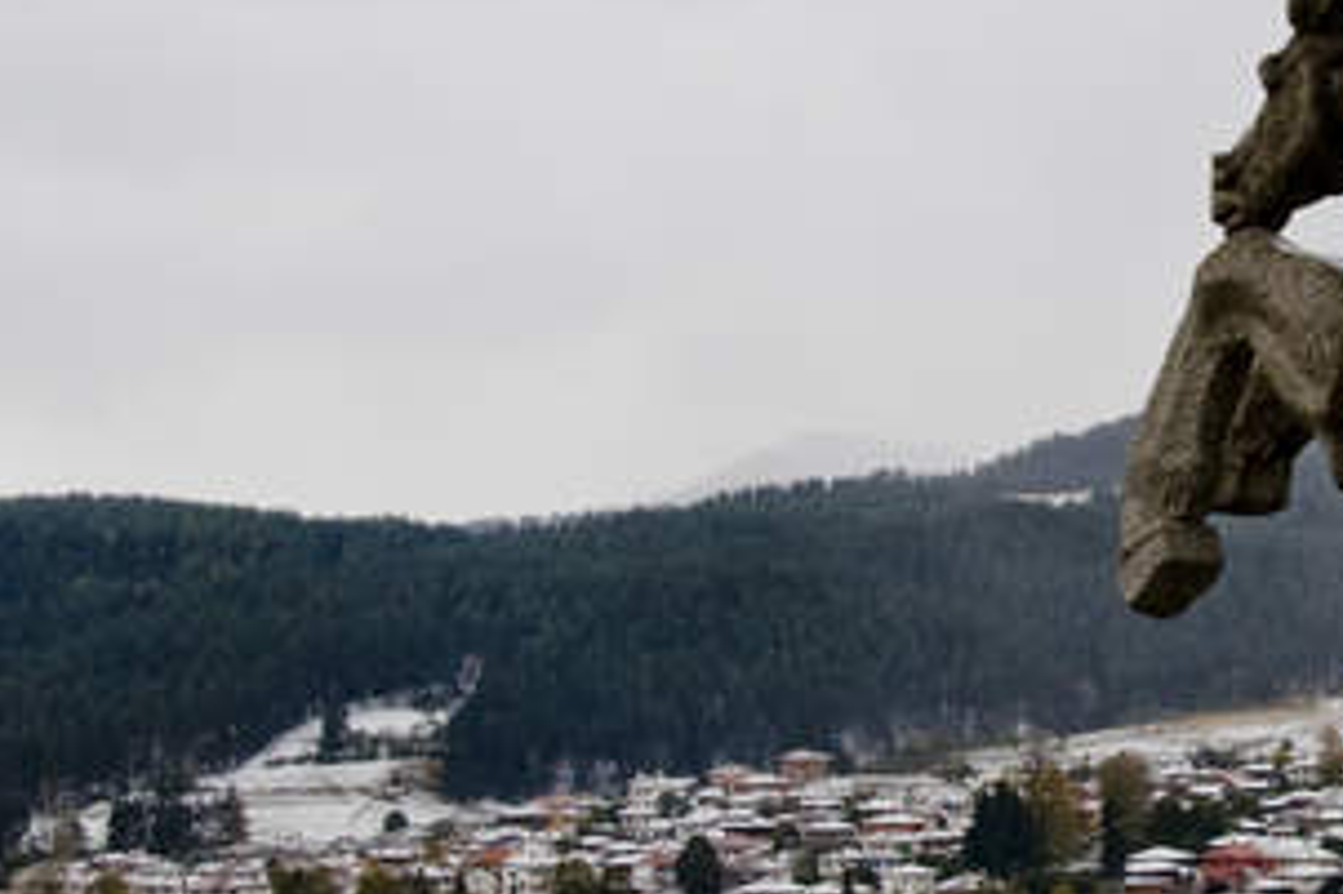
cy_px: 354
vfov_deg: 15.3
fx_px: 3318
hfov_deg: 22.3
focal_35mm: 89
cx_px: 1232
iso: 160
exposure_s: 1/60
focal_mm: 28
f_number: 10
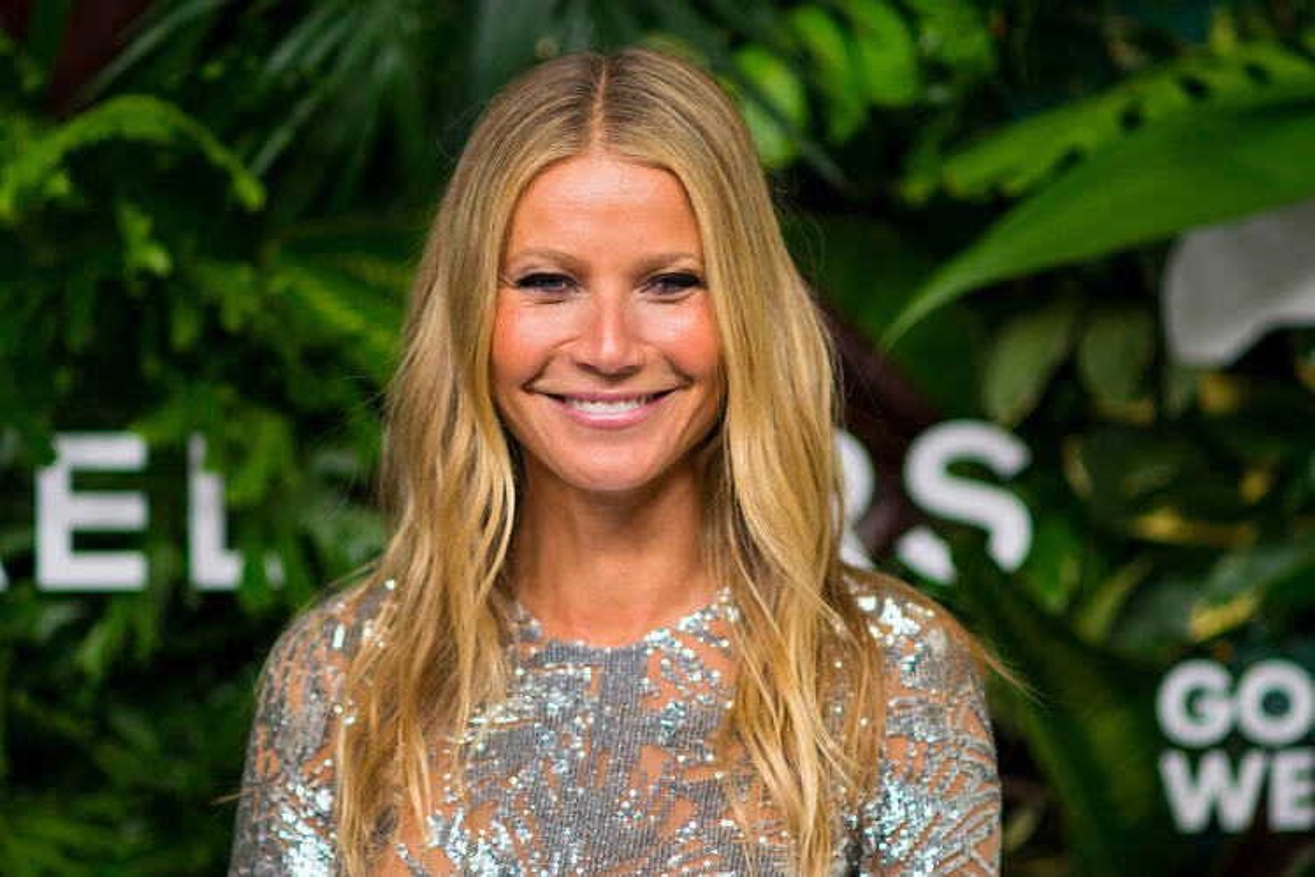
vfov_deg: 10.2
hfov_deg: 15.2
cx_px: 658
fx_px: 4932
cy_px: 438
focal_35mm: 135
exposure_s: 1/320
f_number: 2
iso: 1000
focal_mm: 135
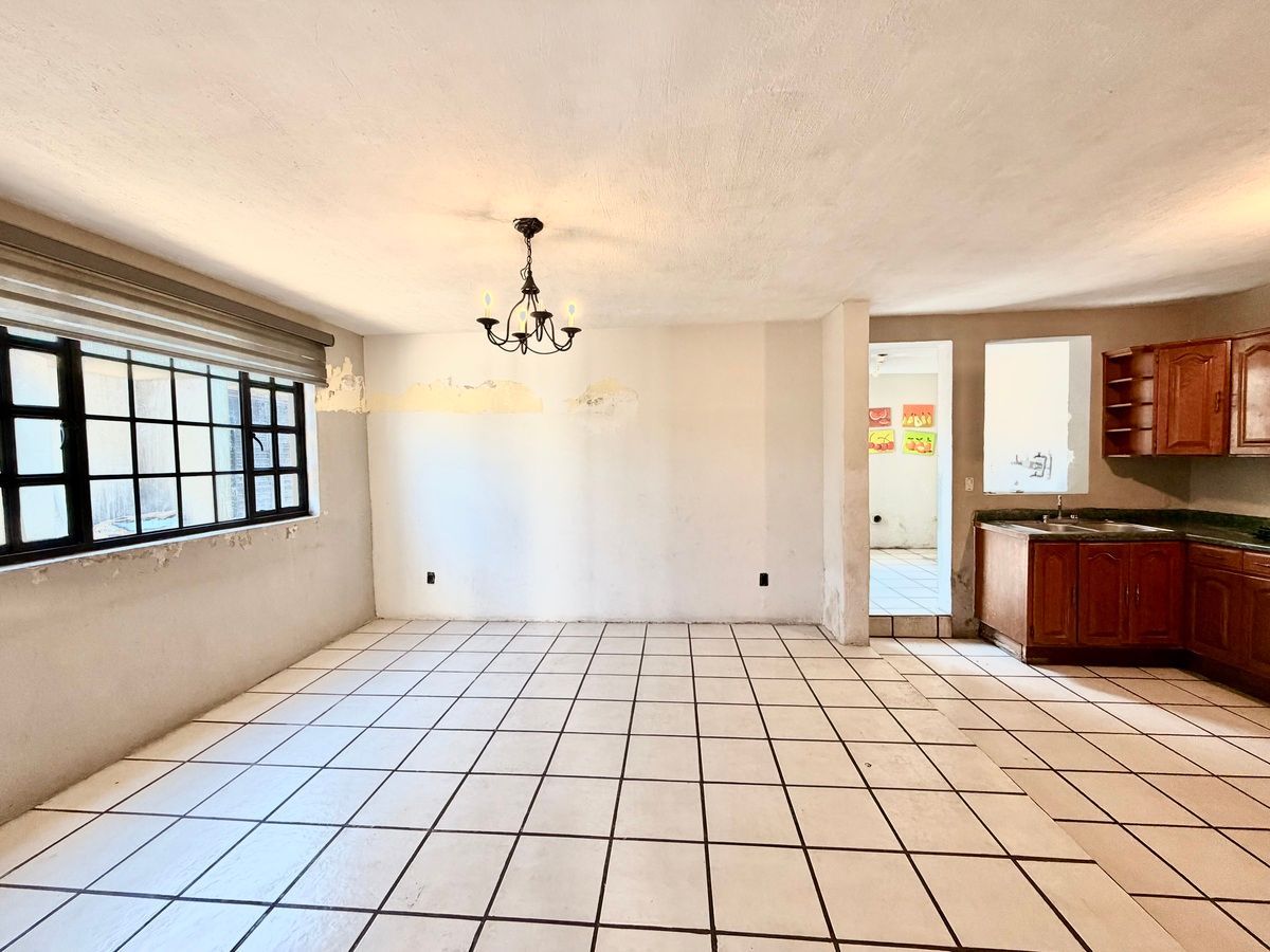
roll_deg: +1.4
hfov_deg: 102.1
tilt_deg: -2.5
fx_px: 514
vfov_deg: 85.7
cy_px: 476
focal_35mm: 14
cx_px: 635
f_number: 2.2
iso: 320
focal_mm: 2.22
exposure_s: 1/120
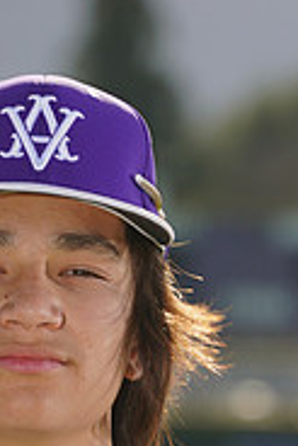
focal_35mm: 797
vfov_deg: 2.6
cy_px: 589
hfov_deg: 1.7
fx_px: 9877
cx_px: 23
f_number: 9
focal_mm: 253
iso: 100
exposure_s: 1/250
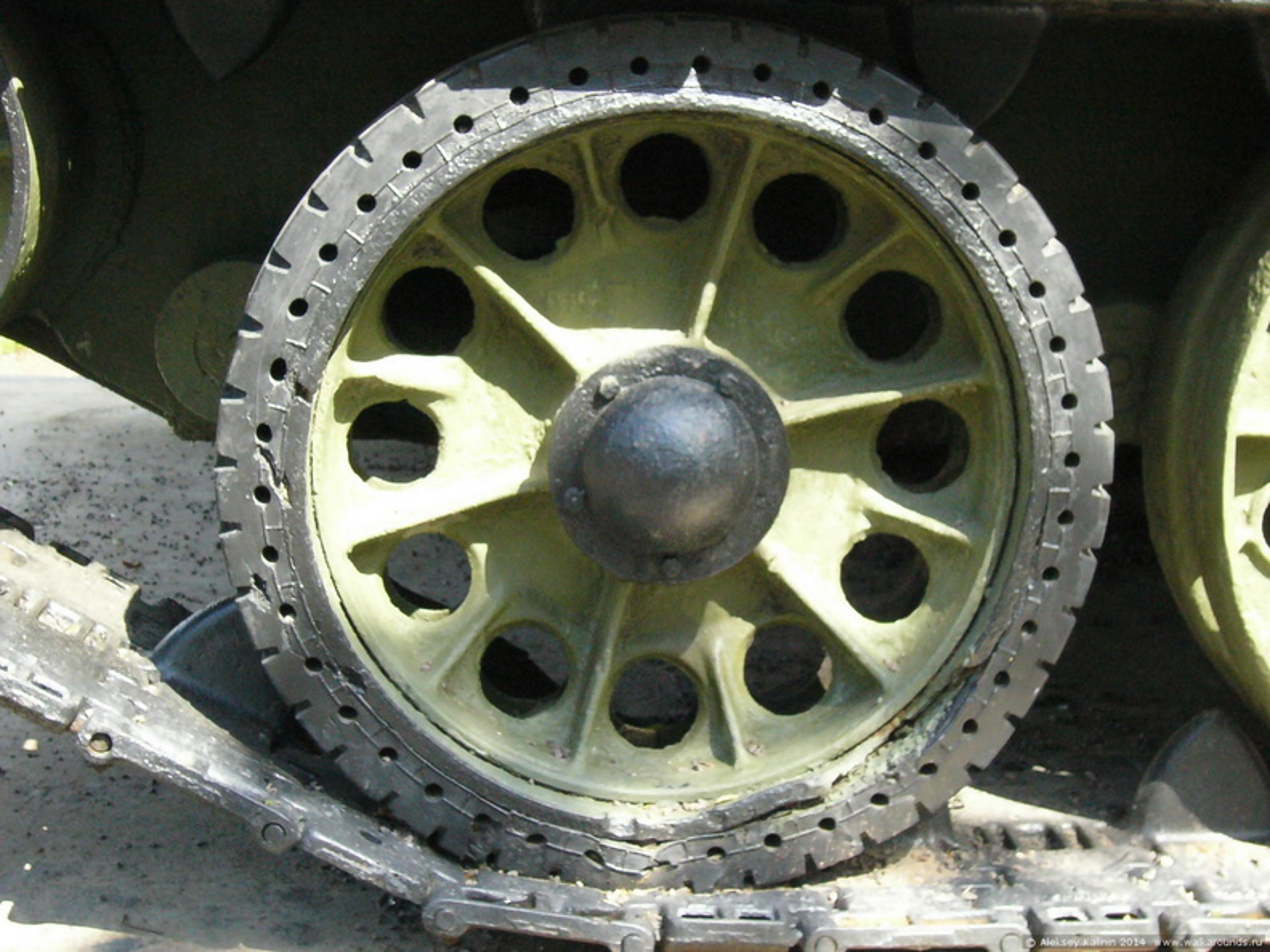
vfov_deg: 24.4
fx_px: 2201
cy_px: 476
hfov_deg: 32.2
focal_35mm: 60
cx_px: 635
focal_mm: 10
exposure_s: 1/500
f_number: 3.7
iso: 400
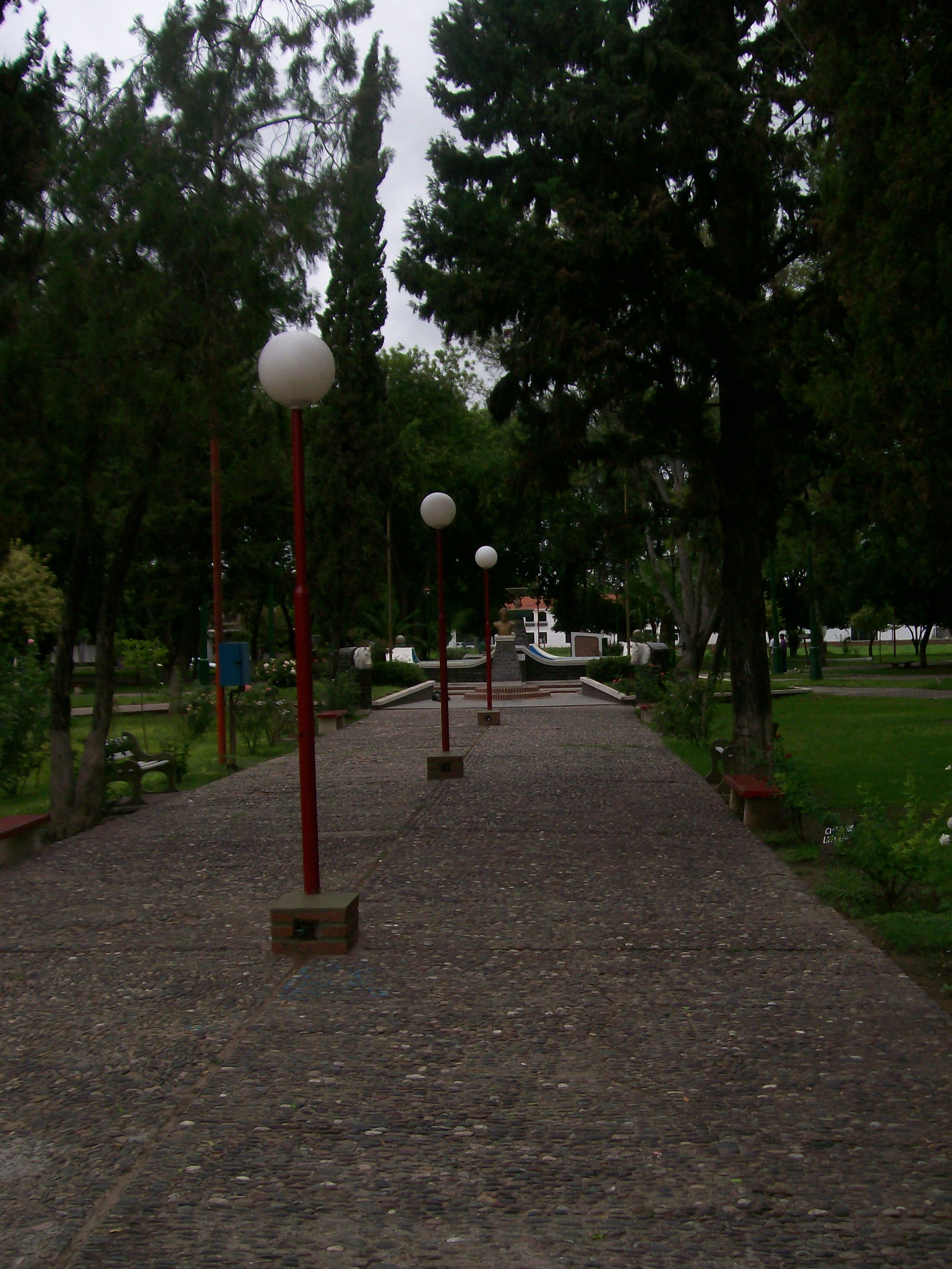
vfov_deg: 51.4
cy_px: 634
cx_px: 476
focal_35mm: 36
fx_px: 1320
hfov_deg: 39.7
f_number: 4.8
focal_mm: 6
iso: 80
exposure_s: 1/1401
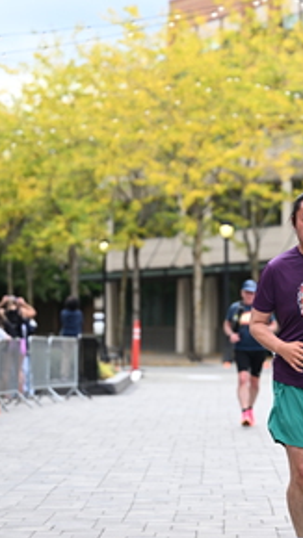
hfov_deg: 7.3
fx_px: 2358
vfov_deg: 13.0
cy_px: 273
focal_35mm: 165
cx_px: 326
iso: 640
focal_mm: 83
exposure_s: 1/2500
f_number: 2.8
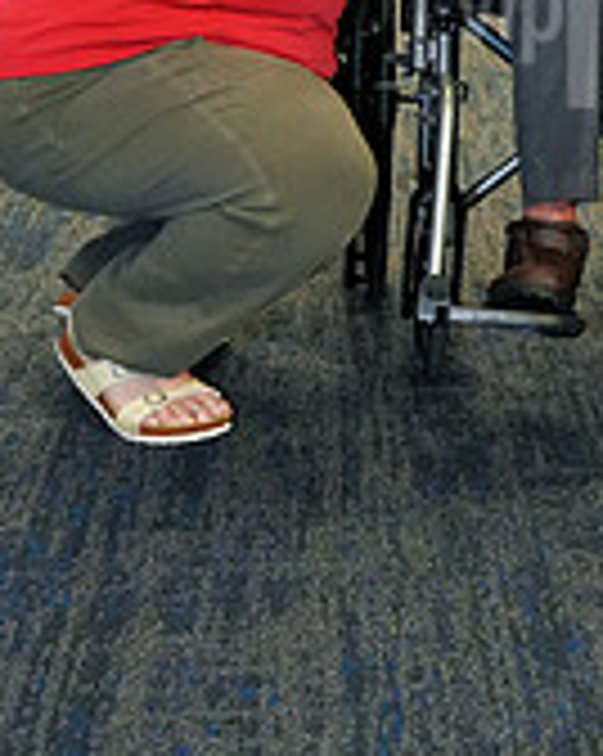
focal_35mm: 94
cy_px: -207
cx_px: 576
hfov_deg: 16.0
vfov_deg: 19.0
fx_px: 2107
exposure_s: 1/100
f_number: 4.5
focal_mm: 25
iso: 4000
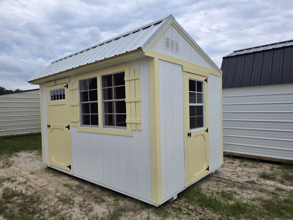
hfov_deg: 73.9
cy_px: 110
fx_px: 195
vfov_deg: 58.9
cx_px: 146
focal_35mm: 23
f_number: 1.7
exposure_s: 1/5296
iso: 80
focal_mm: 6.3
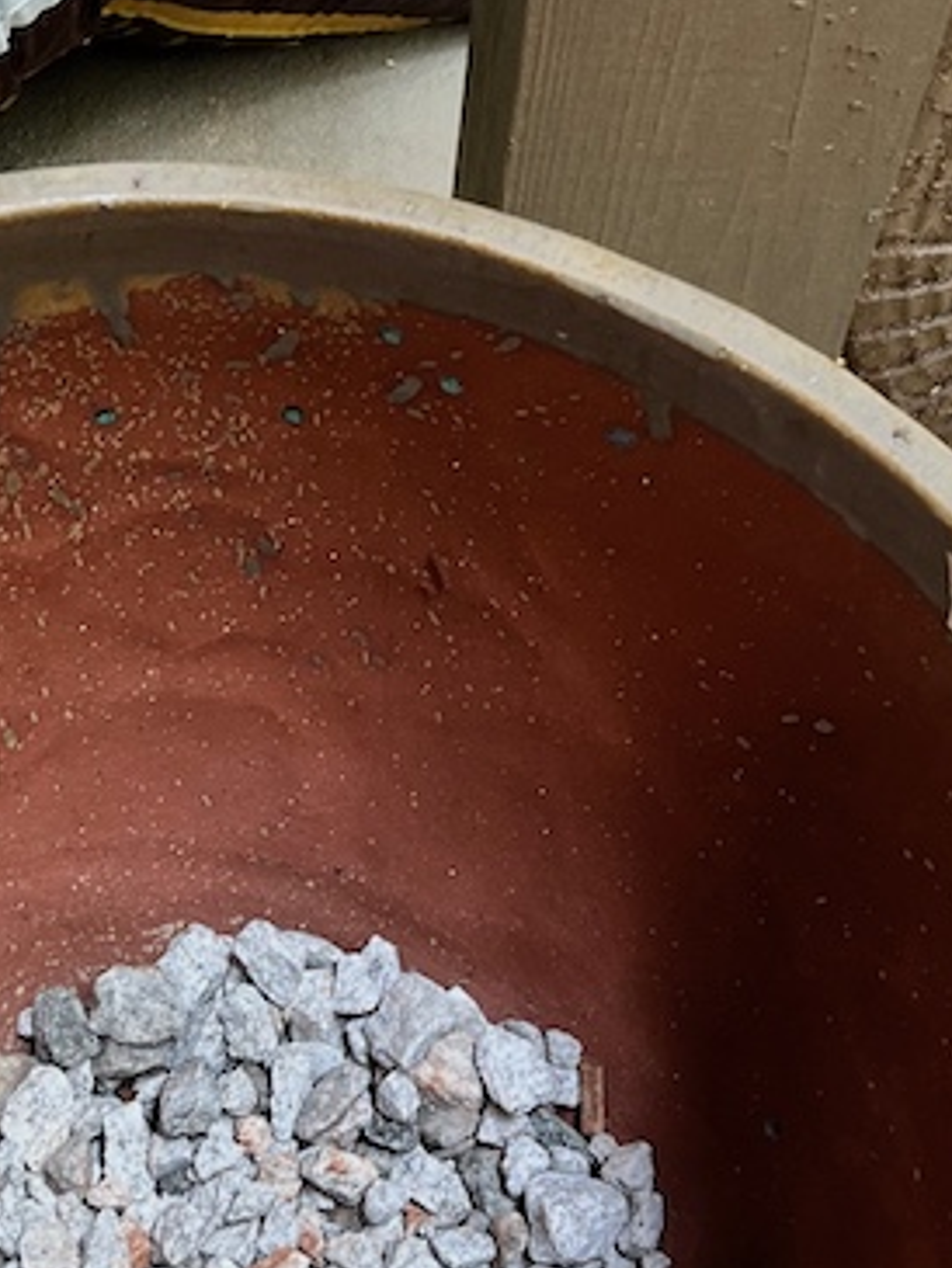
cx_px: 420
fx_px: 2089
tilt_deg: -54.3
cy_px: 646
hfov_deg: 25.7
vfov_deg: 33.8
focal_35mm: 57
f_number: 1.5
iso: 125
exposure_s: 1/121
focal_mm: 5.7
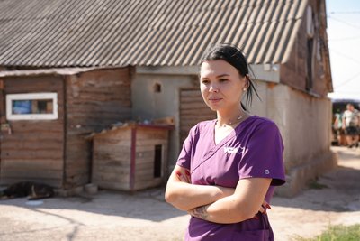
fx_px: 450
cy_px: 120
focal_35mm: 45
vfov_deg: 29.9
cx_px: 180
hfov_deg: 43.6
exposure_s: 1/320
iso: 80
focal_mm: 45
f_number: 4.5
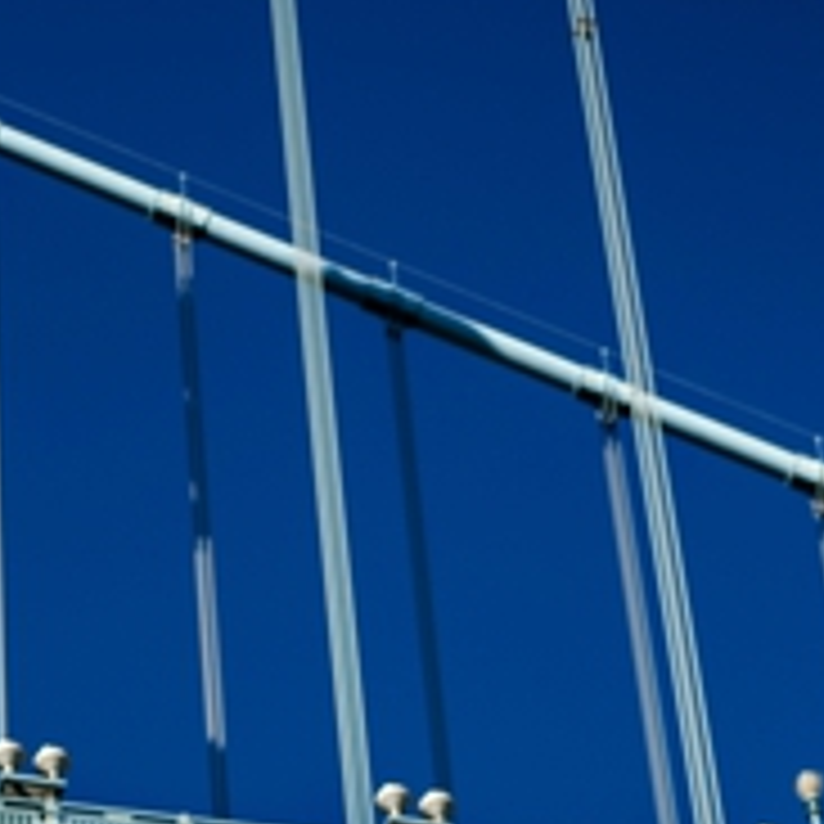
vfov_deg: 10.5
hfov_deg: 11.6
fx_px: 3932
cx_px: -313
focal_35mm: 146
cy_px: 1878
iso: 100
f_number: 2.8
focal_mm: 35
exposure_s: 1/3200
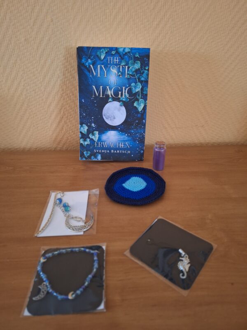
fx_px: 219
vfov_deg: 73.9
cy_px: 165
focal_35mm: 23
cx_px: 124
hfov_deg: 58.9
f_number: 1.8
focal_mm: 5.54
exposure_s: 1/25
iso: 400
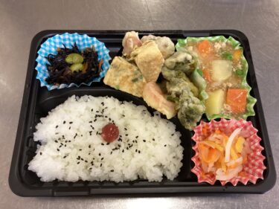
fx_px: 250
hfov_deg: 58.4
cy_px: 104
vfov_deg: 45.4
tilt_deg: -68.2
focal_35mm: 31
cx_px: 140
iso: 200
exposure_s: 1/50
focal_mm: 3.3
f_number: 2.4
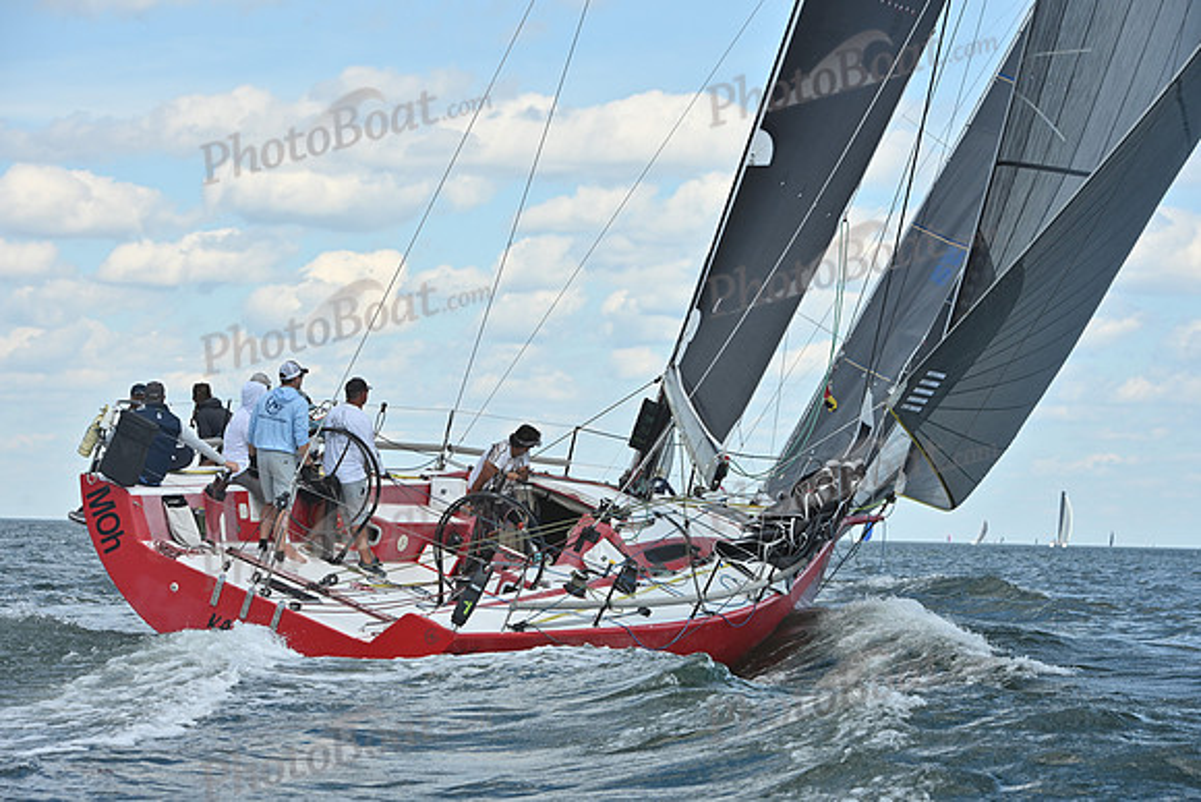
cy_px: 401
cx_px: 600
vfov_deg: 11.8
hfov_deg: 17.6
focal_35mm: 116
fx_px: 3871
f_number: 8
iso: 250
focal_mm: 116
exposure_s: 1/1000
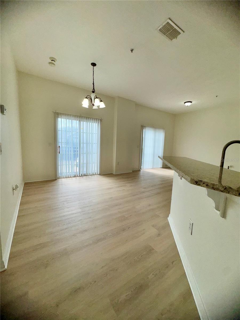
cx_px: 120
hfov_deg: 85.7
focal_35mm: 14
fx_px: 129
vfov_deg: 102.1
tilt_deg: -6.3
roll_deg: -1.9
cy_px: 160
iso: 32
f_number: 2.2
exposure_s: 1/771
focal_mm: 2.22
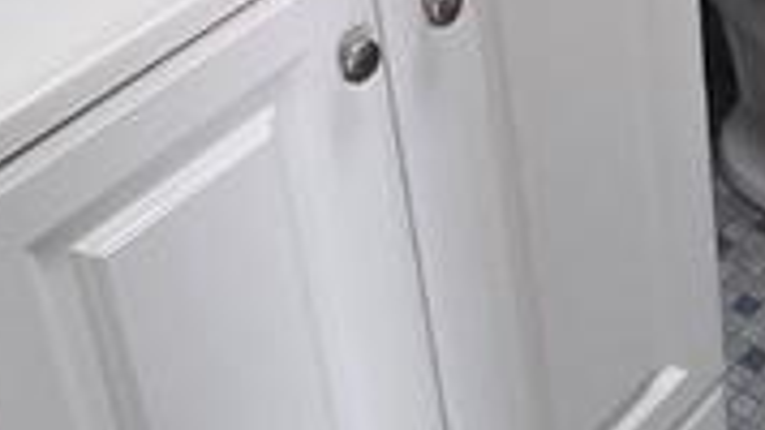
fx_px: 1744
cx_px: 915
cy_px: -340
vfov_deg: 12.8
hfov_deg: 22.8
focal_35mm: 86
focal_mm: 2.2
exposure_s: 1/60
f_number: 2.2
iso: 400
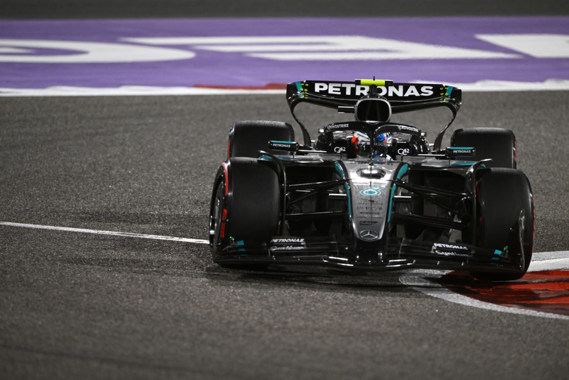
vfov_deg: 3.4
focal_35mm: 400
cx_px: 284
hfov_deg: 5.2
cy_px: 190
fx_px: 6323
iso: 3200
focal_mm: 400
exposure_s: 1/1250
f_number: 4
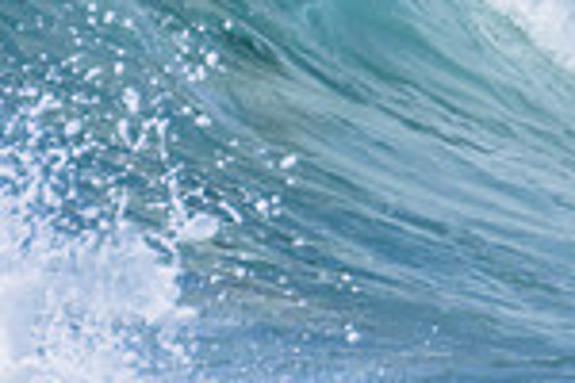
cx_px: 316
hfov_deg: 0.5
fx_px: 67110
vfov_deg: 0.3
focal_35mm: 4202
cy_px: 2
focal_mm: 800
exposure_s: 1/2000
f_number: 16
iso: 1250
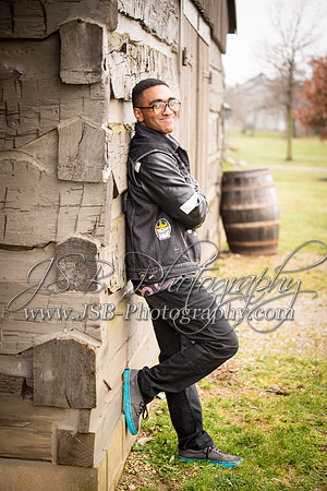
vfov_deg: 28.8
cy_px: 246
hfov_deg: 19.5
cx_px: 164
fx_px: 954
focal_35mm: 70
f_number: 2.8
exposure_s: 1/50
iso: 200
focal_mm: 70
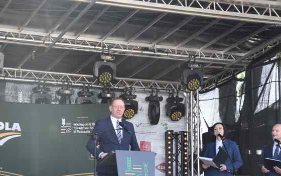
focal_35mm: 91
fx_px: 697
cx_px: 83
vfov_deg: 14.4
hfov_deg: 22.7
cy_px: 87
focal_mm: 50
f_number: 6.3
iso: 400
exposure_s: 1/160
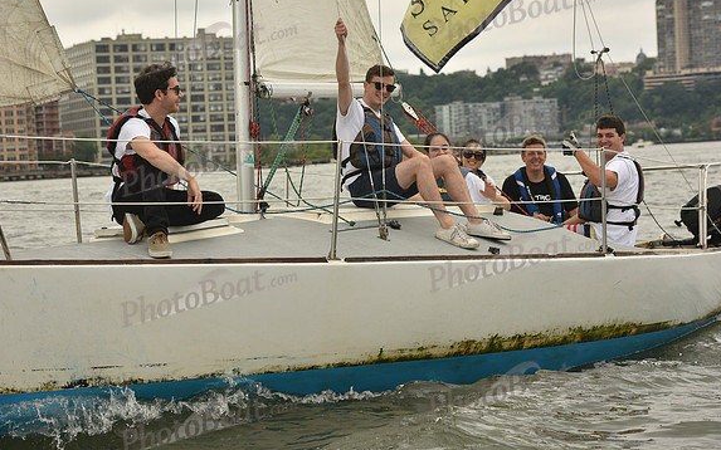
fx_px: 1867
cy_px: 212
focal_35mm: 95
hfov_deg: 21.9
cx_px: 364
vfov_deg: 13.8
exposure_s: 1/1250
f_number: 6.3
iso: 320
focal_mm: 92
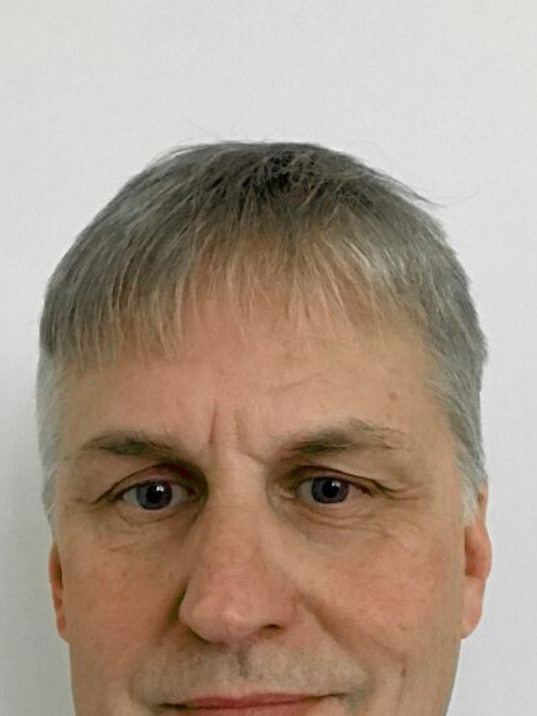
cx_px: 189
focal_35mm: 58
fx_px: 1199
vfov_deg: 32.7
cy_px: 513
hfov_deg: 25.1
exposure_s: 1/17
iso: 500
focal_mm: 2.87
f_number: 2.2
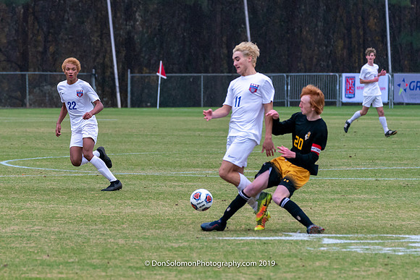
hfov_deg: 6.2
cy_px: 173
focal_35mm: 329
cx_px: 125
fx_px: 3845
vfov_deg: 4.2
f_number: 5.6
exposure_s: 1/1000
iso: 2500
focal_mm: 200
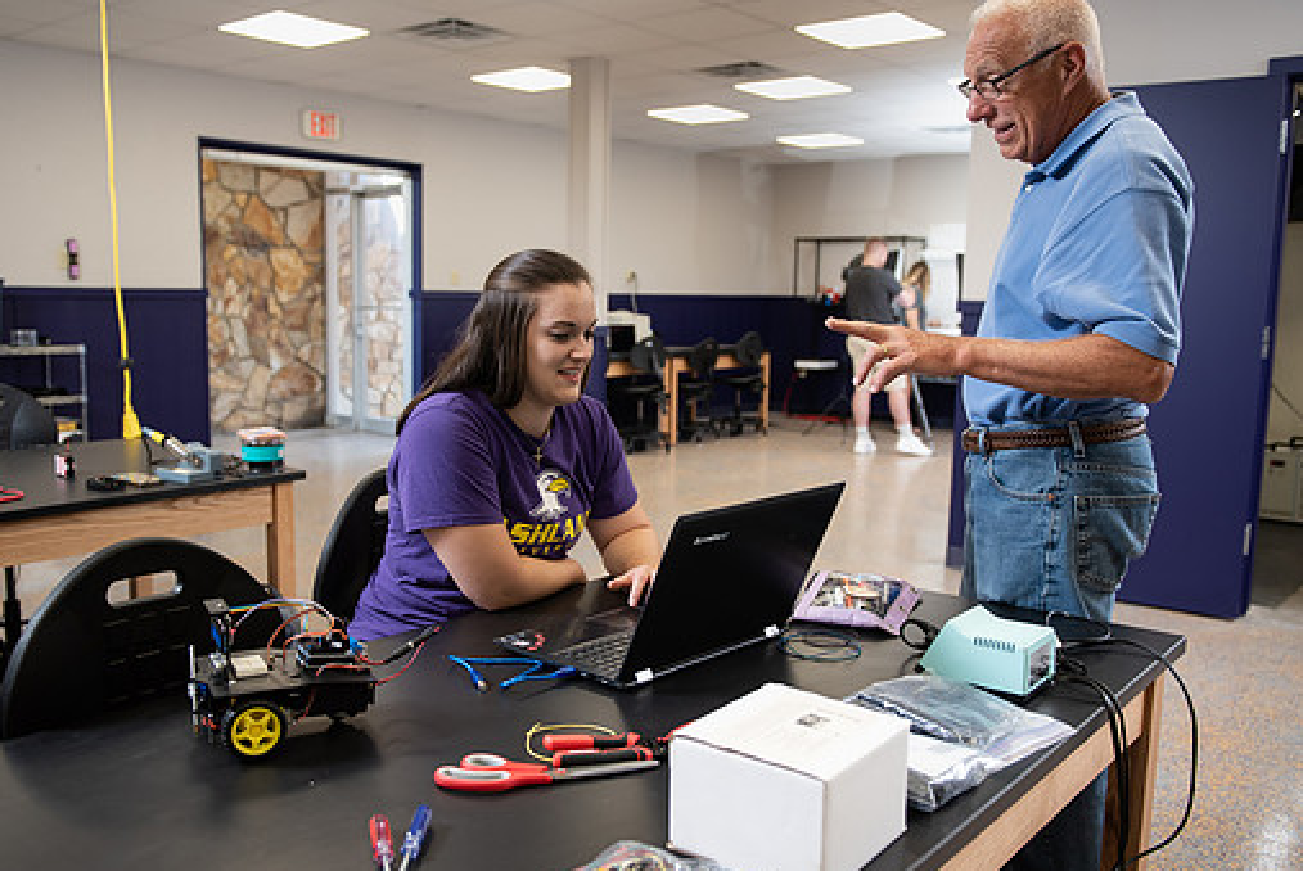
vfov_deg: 41.2
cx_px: 601
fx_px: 1159
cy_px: 453
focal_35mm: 32
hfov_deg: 58.6
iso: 640
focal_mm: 28
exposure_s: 1/200
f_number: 3.5
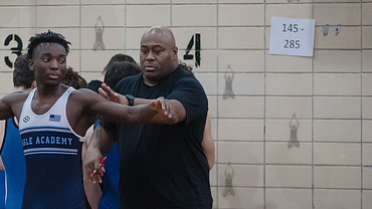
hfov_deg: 7.7
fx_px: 2752
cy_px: 130
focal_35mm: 279
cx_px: 99
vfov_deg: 4.4
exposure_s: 1/320
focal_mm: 170
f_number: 3.2
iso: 6400
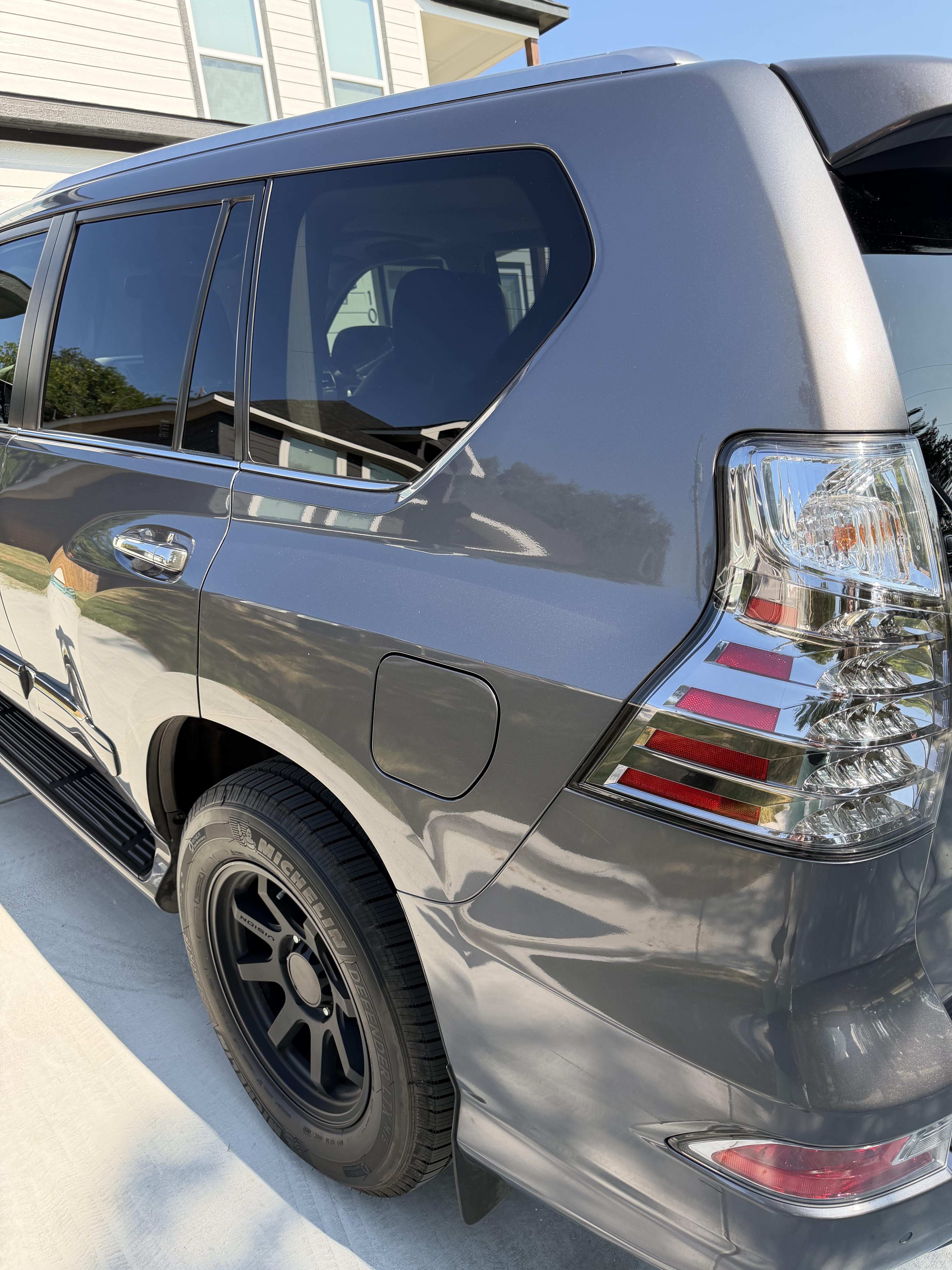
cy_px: 635
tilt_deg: -11.3
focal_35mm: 24
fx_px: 880
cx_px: 476
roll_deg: +5.9
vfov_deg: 71.6
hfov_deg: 56.8
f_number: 1.78
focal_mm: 6.76
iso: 100
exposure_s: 1/1211
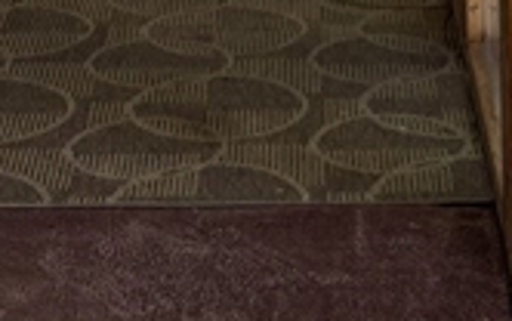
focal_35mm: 170
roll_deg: +1.4
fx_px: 2374
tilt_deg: -11.6
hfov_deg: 12.3
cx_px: 268
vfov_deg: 7.3
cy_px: -383
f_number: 1.6
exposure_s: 1/121
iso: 50
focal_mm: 5.96
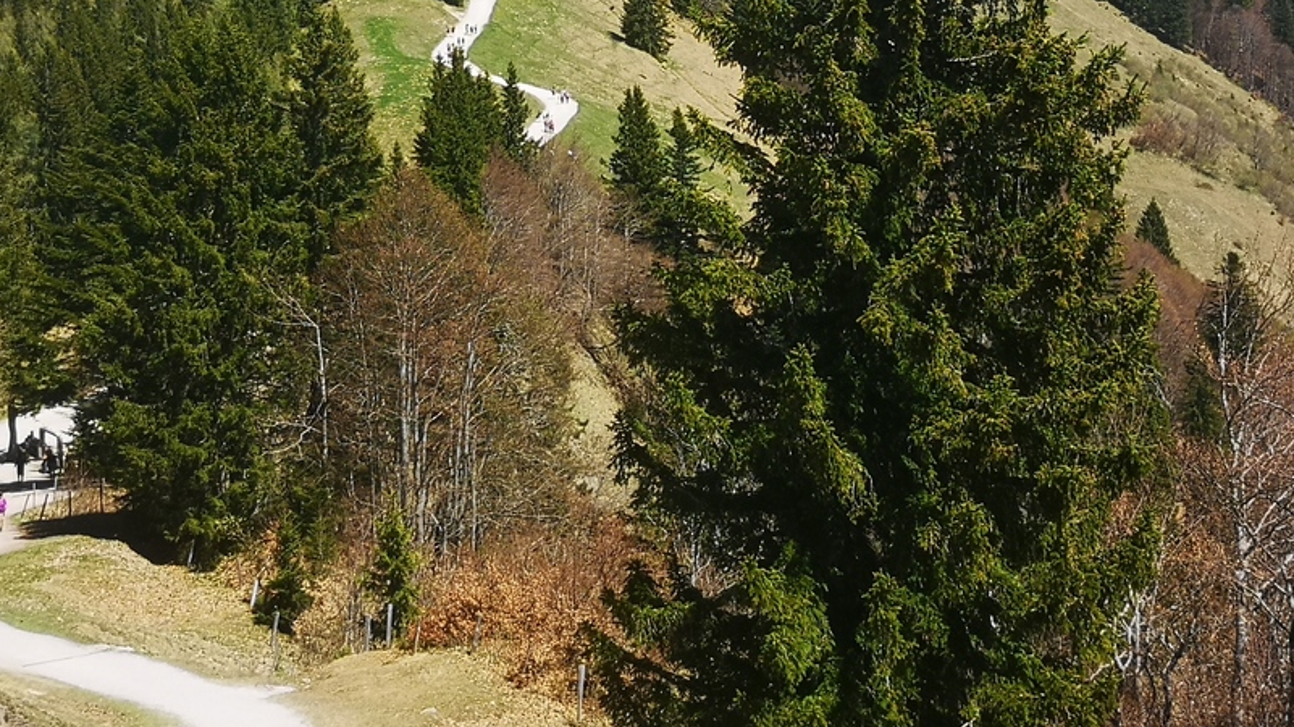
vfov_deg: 14.1
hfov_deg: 25.0
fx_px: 2916
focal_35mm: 85
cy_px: 152
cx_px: 572
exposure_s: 1/1541
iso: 50
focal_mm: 5.58
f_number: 1.8
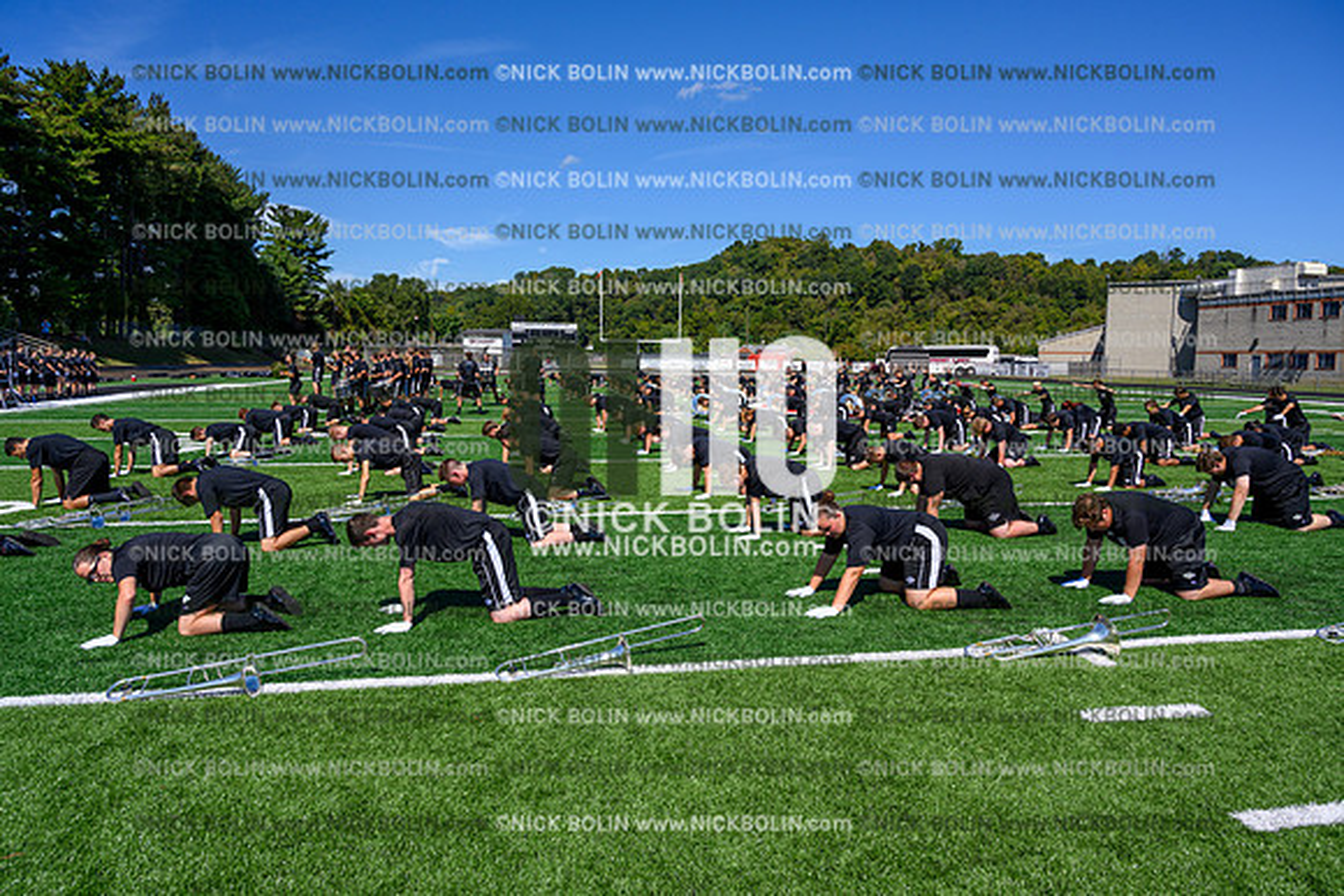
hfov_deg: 73.7
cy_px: 448
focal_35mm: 24
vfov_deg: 53.2
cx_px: 672
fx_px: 896
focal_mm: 24
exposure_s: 1/640
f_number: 8
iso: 160
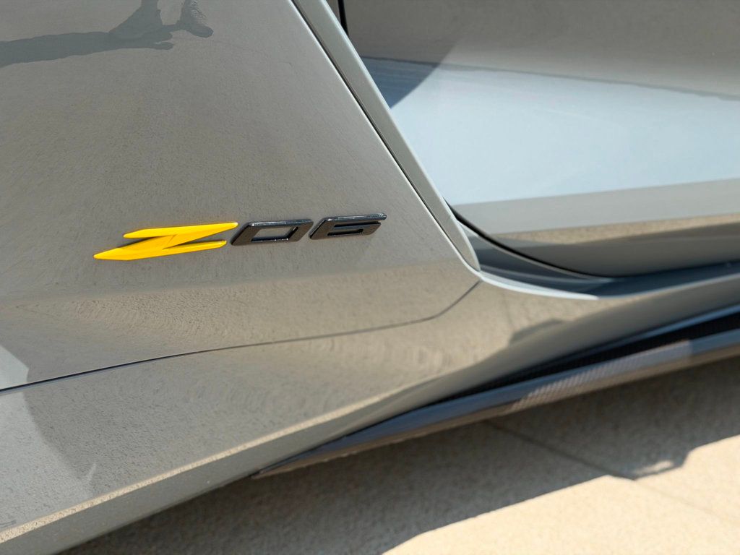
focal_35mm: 48
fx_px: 1026
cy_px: 278
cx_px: 370
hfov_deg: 39.7
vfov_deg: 30.3
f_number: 1.78
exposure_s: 1/4329
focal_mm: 6.76
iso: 80
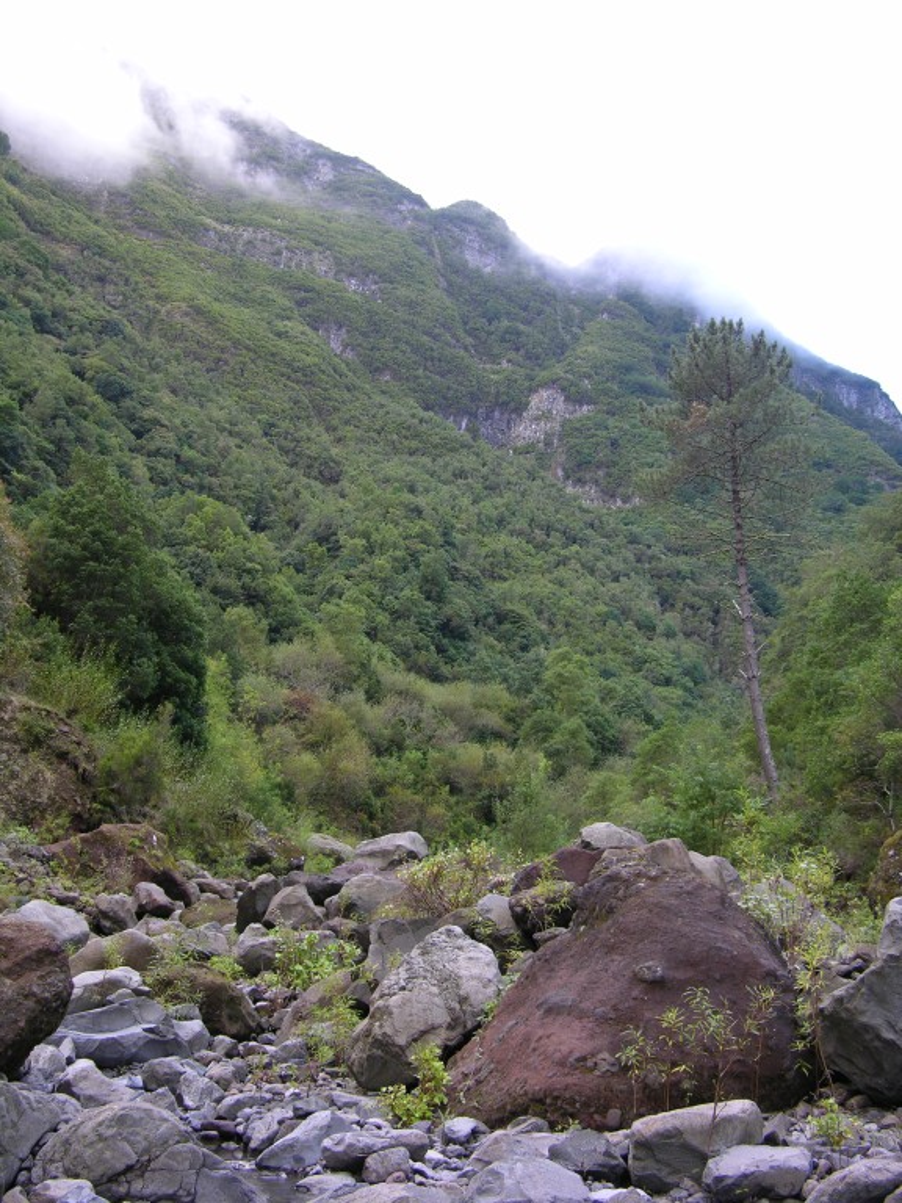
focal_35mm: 35
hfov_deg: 40.7
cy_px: 602
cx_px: 451
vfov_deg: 52.6
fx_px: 1216
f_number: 2.8
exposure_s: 1/21.2
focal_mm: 8.9
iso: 50
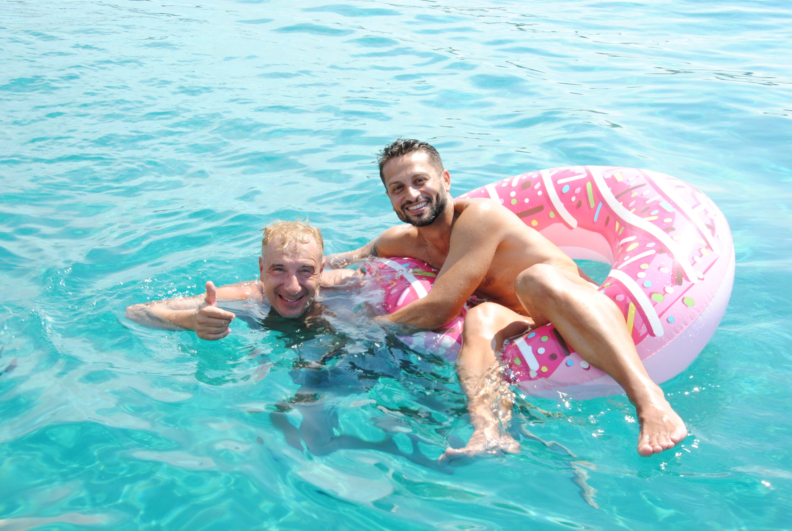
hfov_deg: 41.1
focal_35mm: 48
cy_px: 266
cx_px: 396
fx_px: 1057
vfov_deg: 28.2
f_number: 5
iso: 200
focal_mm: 32
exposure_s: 1/80
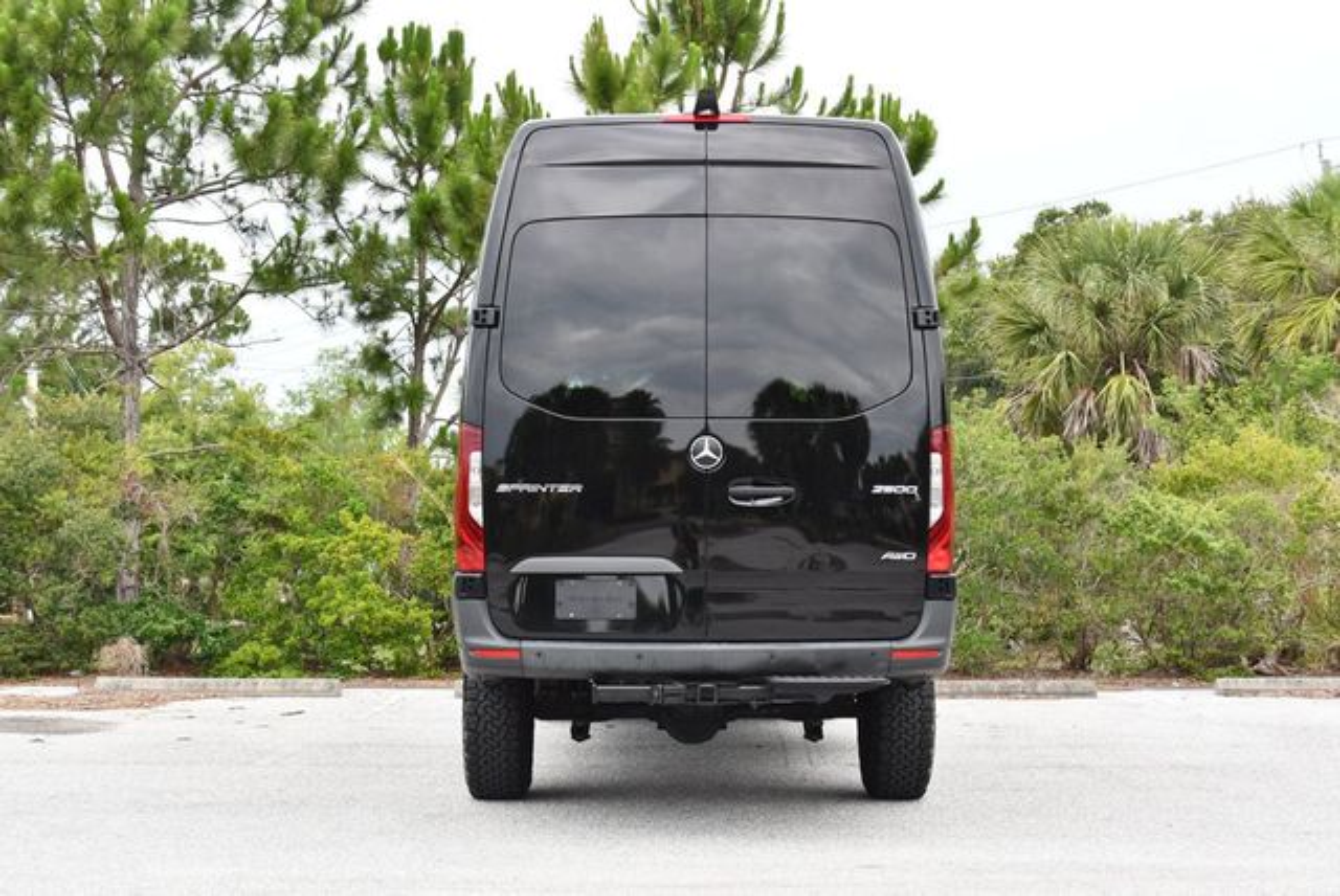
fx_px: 1937
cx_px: 670
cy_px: 448
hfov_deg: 38.2
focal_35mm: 52
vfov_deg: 26.0
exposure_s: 1/250
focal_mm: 26
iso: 400
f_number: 5
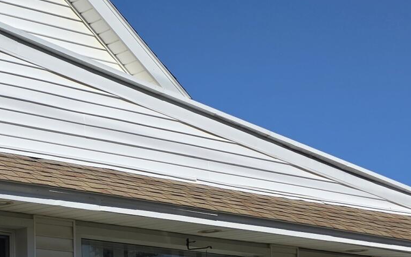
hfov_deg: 18.5
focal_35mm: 96
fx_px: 1075
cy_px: 266
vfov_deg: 13.4
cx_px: -245
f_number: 1.7
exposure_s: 1/7944
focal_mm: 6.3
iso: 64
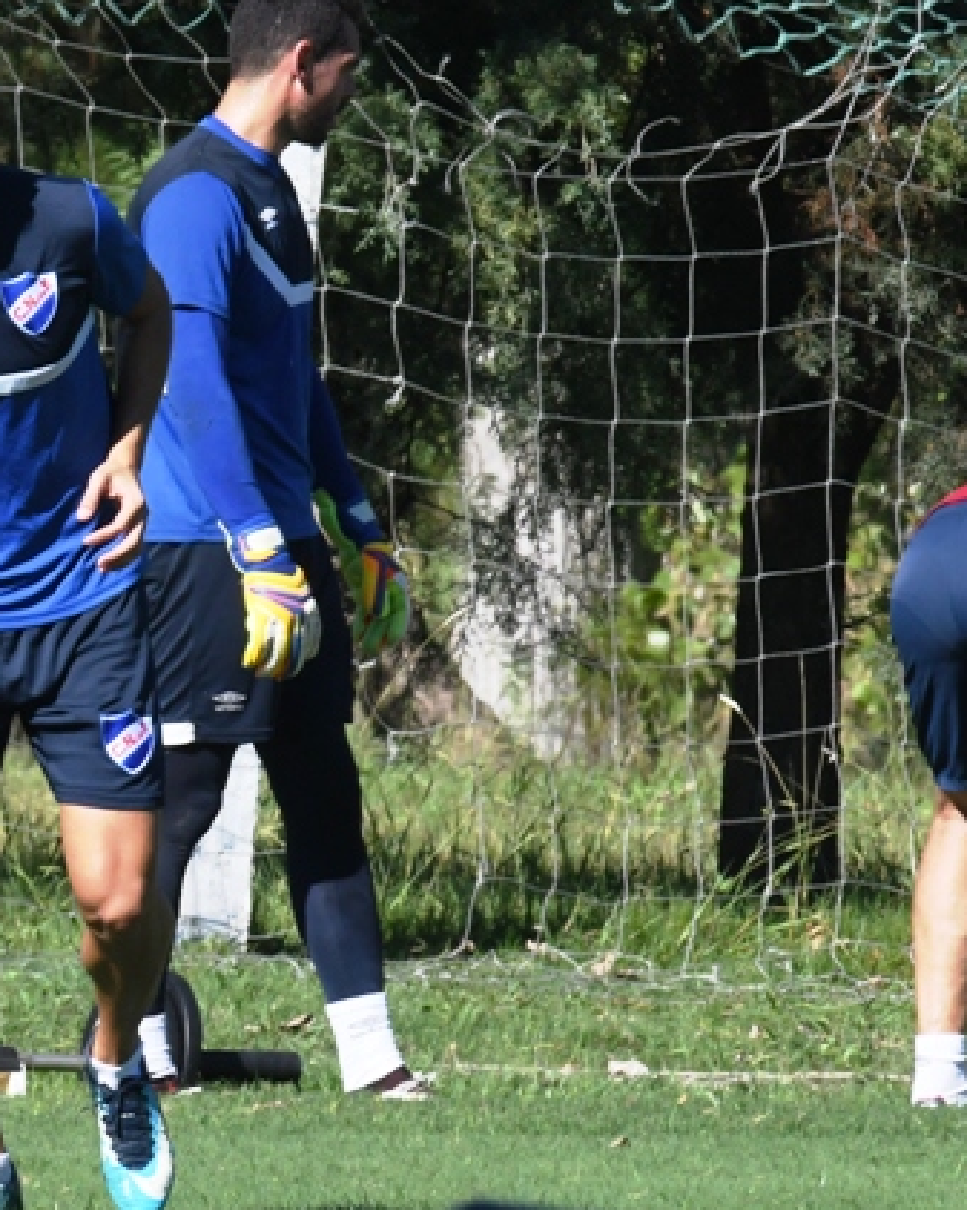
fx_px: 51428
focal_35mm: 1436
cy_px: 492
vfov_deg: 1.3
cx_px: -267
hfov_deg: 1.1
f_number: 18
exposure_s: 1/640
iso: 1250
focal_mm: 420
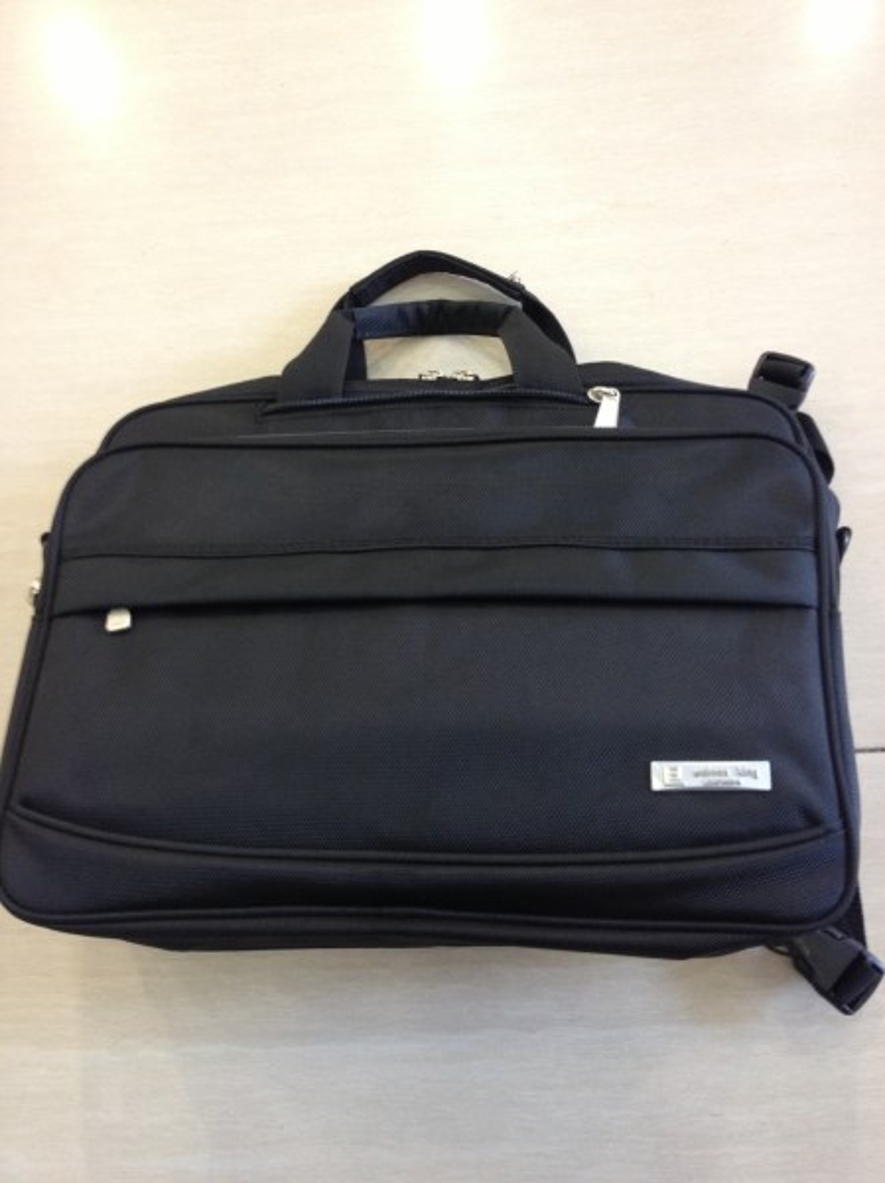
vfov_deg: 52.7
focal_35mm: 35
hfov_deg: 40.6
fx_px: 1195
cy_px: 592
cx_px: 442
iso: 200
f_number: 2.4
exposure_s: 1/20
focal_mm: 4.28
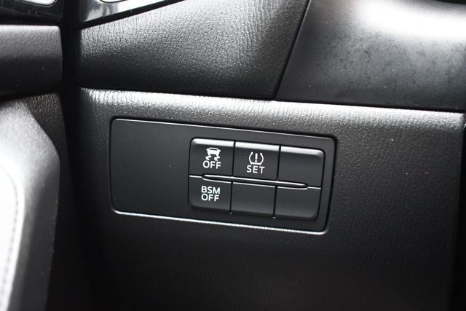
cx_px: 233
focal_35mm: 51
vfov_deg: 26.5
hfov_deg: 38.9
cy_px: 156
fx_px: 660
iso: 3200
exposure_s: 1/80
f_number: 4.5
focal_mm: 34
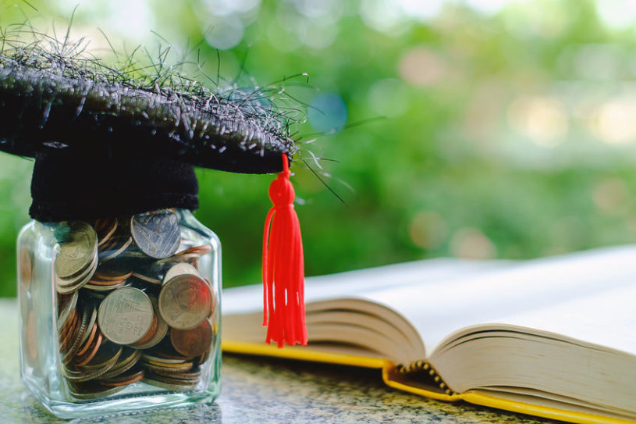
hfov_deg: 37.5
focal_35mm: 53
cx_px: 318
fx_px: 936
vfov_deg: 25.5
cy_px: 212
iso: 200
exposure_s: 1/250
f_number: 2.5
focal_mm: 35
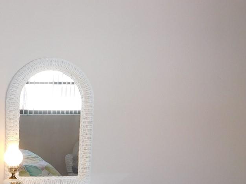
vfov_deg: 24.5
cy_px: 144
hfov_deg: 30.2
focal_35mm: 59
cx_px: -7
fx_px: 419
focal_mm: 4
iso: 125
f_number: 3
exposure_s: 1/60
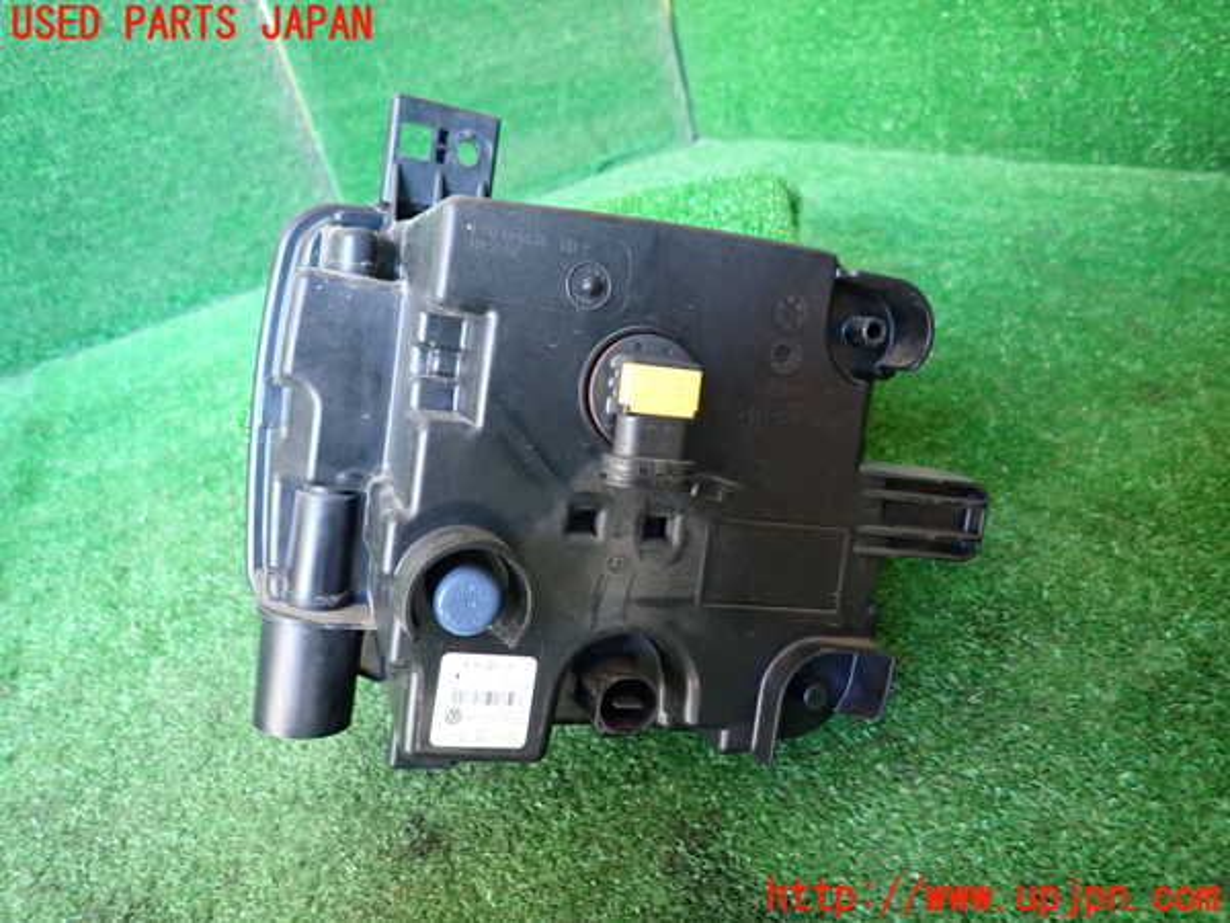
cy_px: 462
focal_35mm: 25
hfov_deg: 69.4
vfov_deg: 54.9
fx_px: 888
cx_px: 615
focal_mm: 4.5
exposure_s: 1/30
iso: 500
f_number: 2
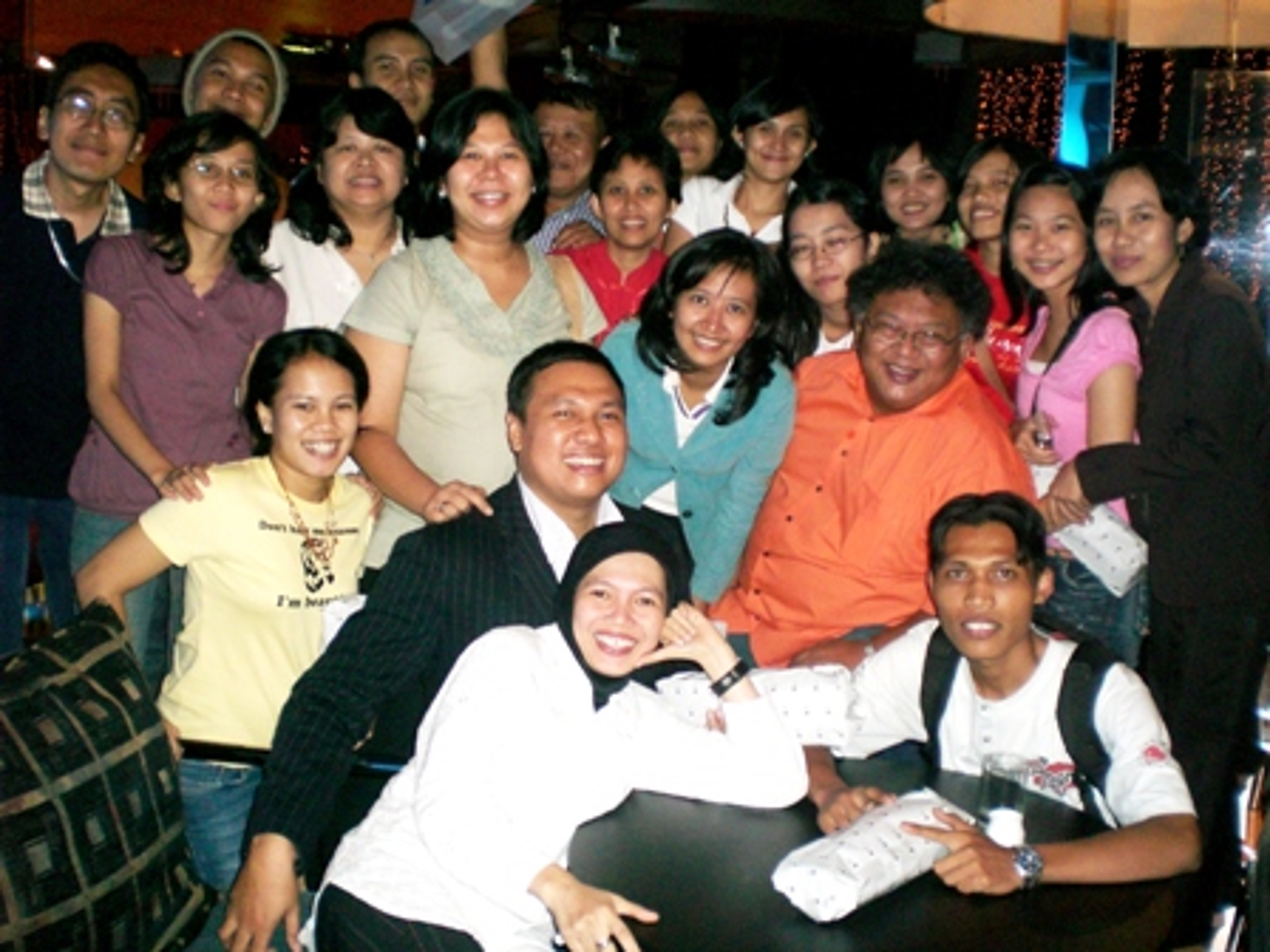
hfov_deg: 49.0
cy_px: 476
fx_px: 1394
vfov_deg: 37.7
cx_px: 635
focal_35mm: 38
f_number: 3.1
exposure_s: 1/30
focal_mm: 6.3
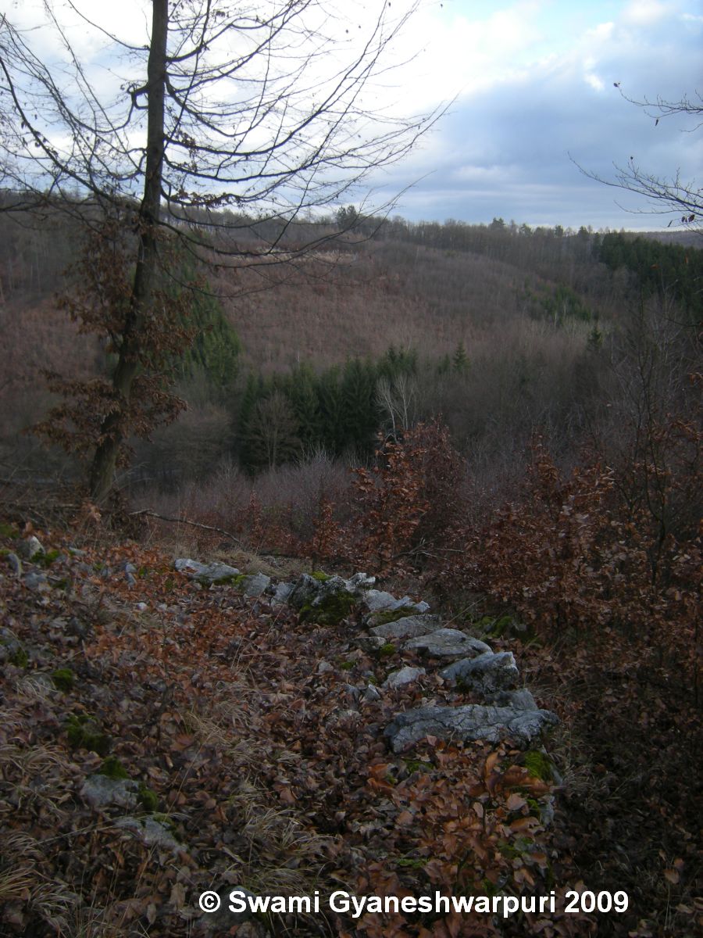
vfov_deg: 63.4
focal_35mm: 28
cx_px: 352
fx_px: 758
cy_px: 469
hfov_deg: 49.7
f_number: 2.8
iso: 64
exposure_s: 1/135
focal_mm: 4.7
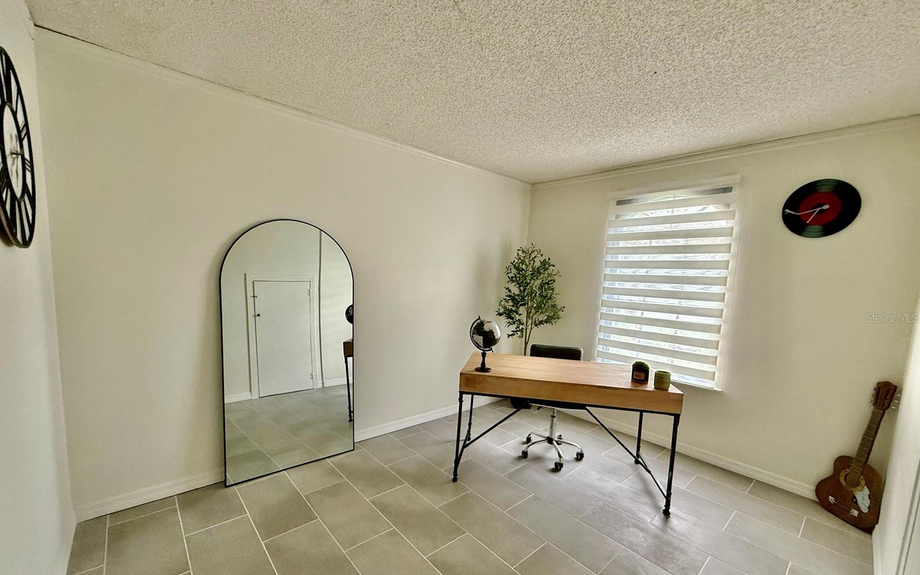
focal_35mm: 15
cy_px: 317
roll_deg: -2.9
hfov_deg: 101.5
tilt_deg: -6.1
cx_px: 456
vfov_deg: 74.6
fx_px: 376
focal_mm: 2.22
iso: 320
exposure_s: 1/92
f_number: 2.2
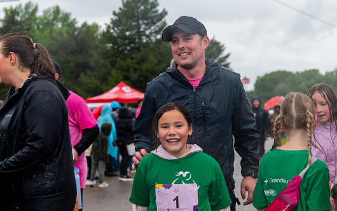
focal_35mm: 58
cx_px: 173
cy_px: 102
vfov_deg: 22.4
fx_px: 533
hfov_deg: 35.1
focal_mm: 52
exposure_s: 1/3200
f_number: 4
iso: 1600
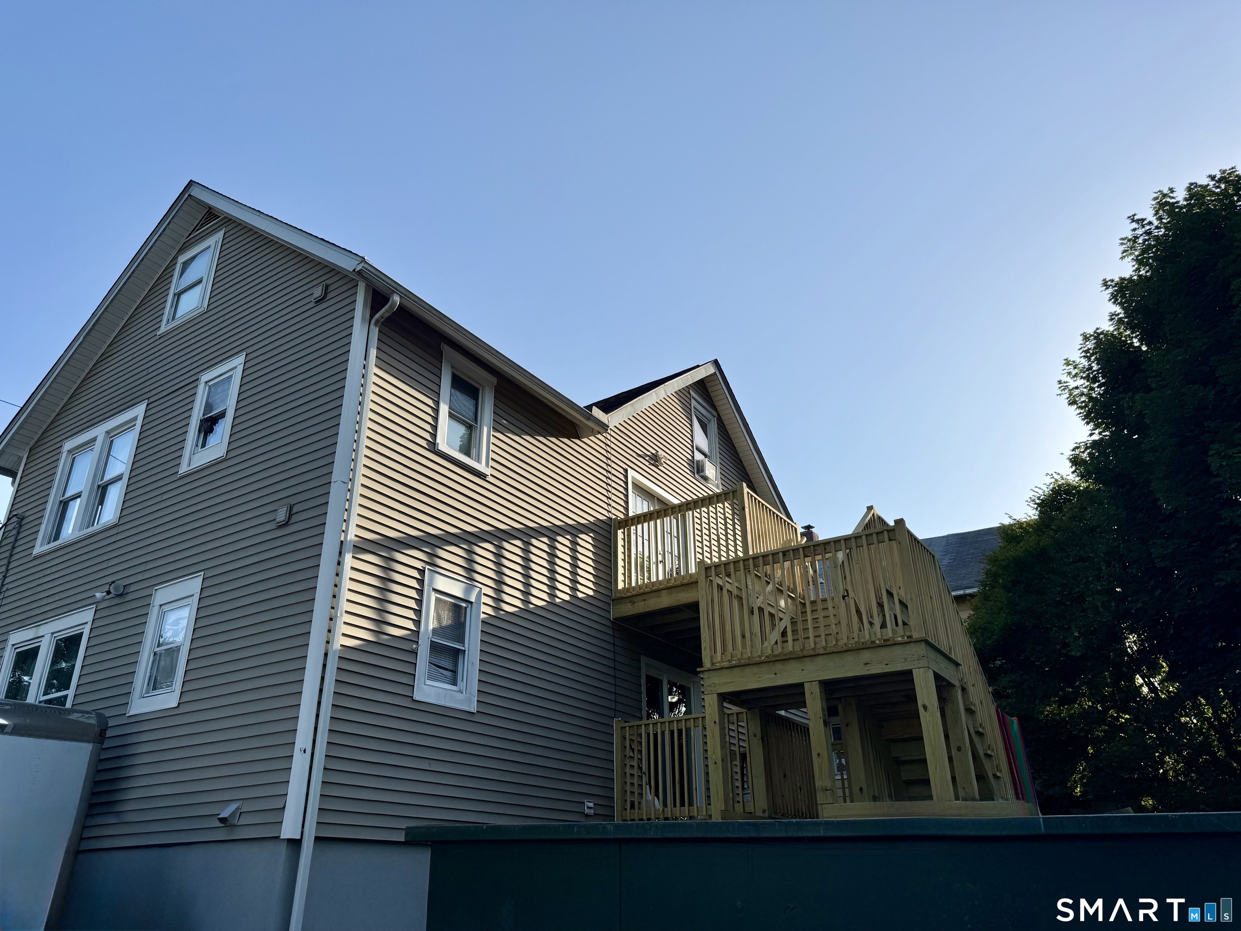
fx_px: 860
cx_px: 620
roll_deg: +0.2
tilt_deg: +26.6
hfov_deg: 71.6
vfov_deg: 56.8
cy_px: 466
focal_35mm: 24
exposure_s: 1/4975
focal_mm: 6.76
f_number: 1.78
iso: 80
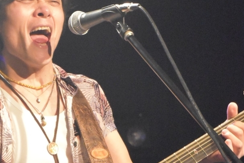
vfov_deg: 5.3
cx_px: 56
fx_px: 1756
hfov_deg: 7.9
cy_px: 158
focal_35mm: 259
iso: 10000
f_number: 5.3
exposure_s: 1/60
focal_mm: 70
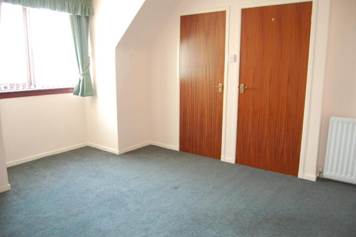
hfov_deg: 67.4
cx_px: 178
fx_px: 267
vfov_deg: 47.8
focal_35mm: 27
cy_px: 118
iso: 200
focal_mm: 18
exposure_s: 1/6
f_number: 3.5
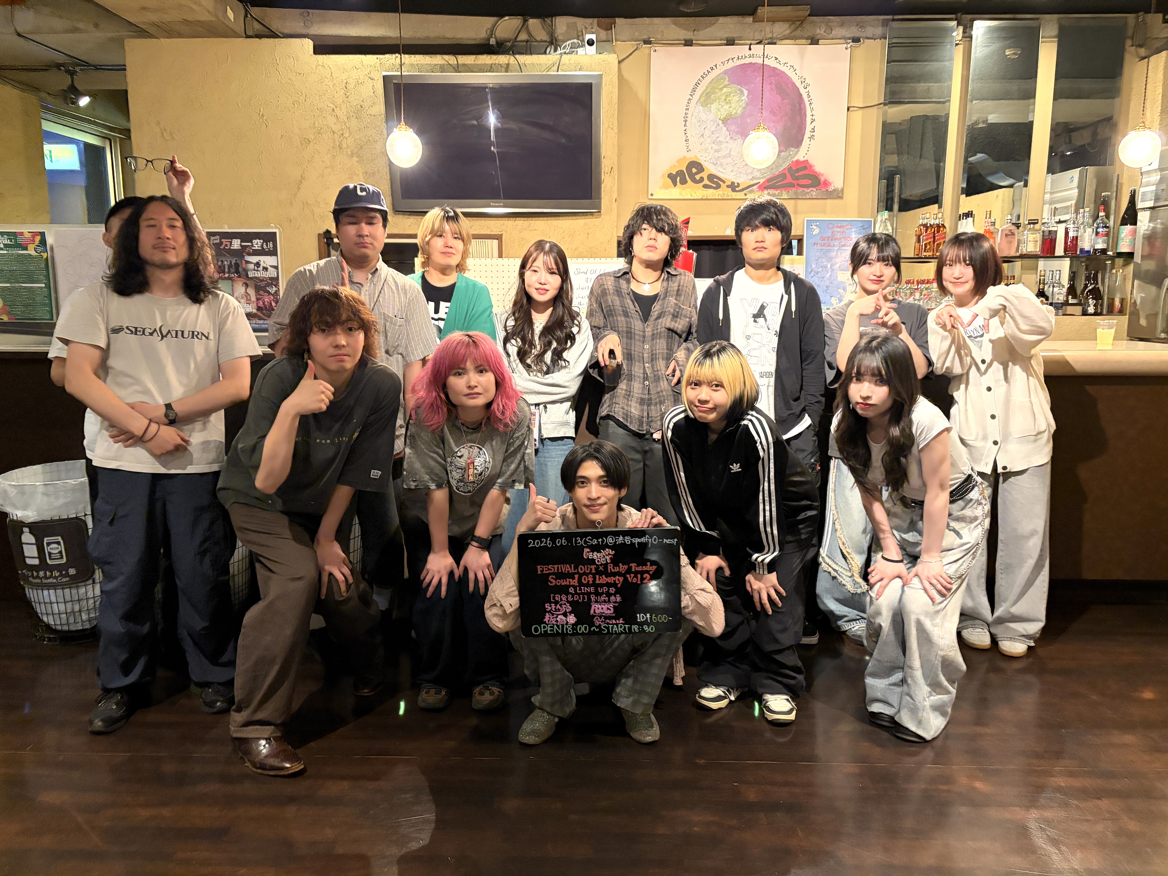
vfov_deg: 53.1
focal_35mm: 26
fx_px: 877
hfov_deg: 67.3
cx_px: 584
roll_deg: +0.7
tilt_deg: -10.0
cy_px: 438
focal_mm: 5.96
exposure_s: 1/33
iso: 640
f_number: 1.6
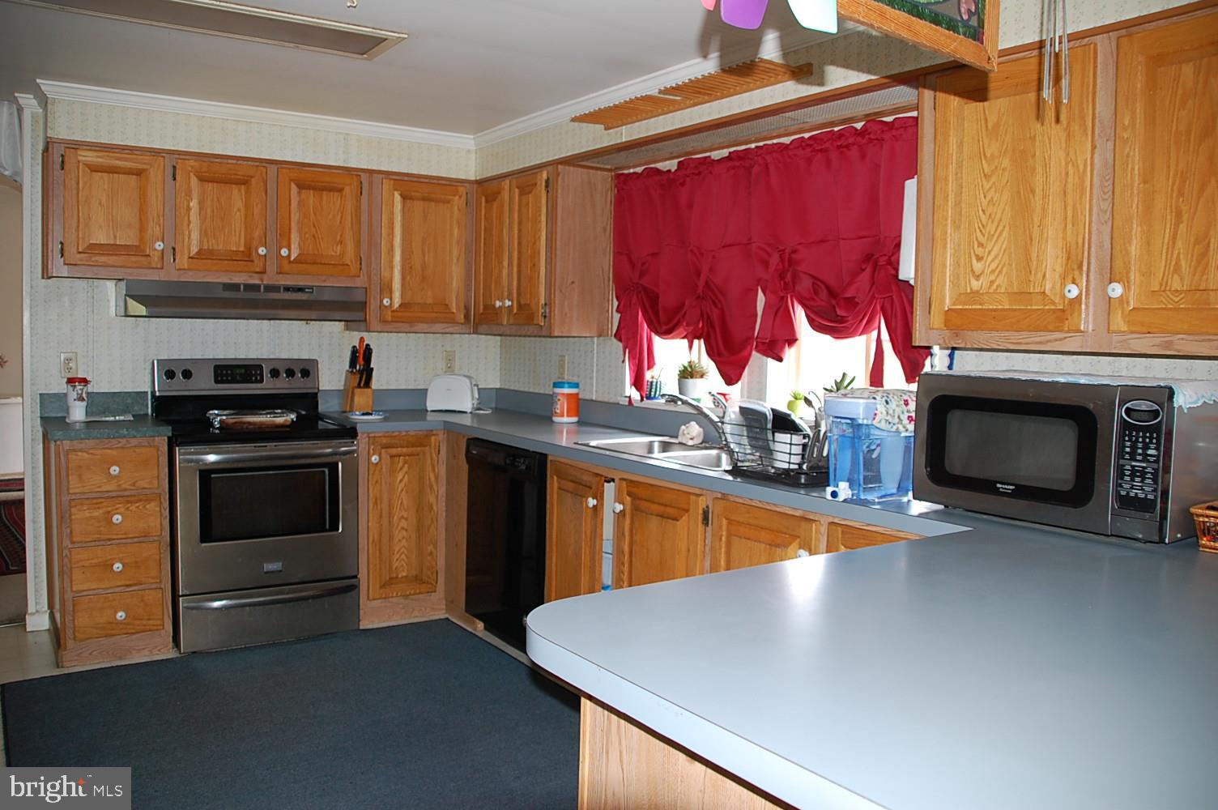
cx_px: 609
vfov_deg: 47.8
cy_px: 405
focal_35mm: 27
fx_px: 913
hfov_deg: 67.4
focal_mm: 18
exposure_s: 1/60
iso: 400
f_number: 3.5
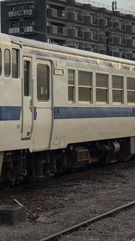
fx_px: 687
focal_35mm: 108
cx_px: -35
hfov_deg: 11.0
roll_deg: +0.6
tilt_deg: +3.2
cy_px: 76
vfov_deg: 19.7
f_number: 1.78
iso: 64
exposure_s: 1/987
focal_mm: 6.76
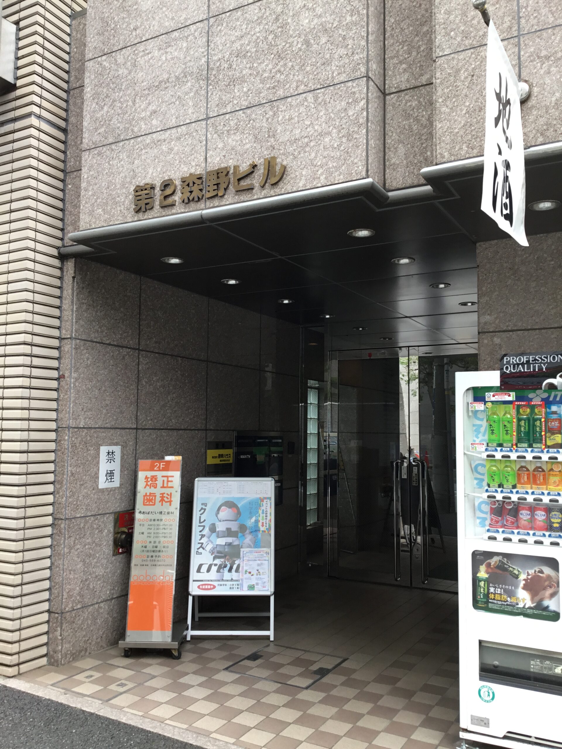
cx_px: 281
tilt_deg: +5.4
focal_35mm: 31
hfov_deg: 45.4
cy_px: 374
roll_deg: -1.2
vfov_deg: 58.4
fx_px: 671
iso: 32
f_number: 2.4
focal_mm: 3.3
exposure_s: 1/120
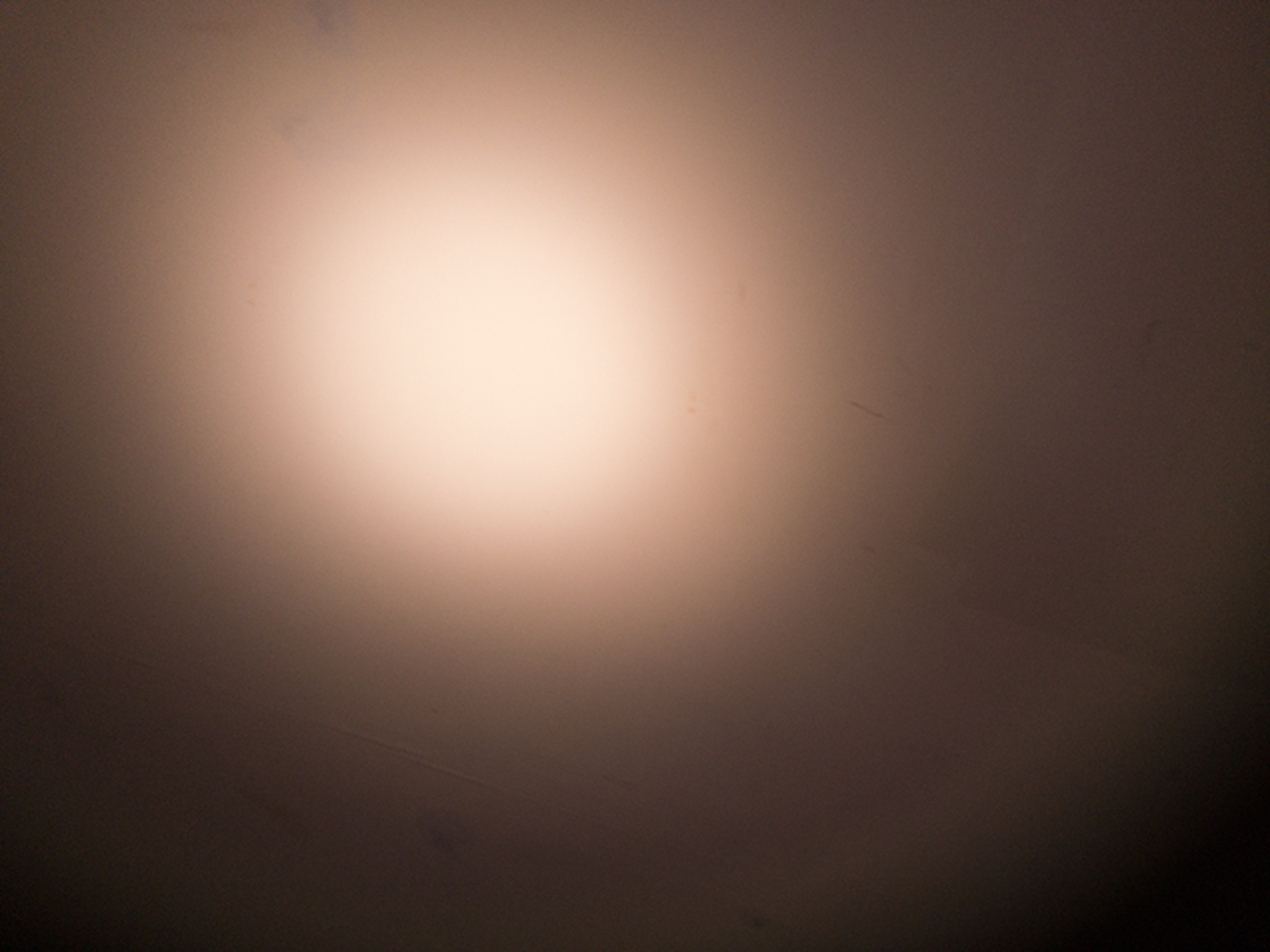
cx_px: 635
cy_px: 476
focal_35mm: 28
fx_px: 1027
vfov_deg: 49.7
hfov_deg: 63.4
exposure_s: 1/30
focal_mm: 3.99
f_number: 1.8
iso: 50
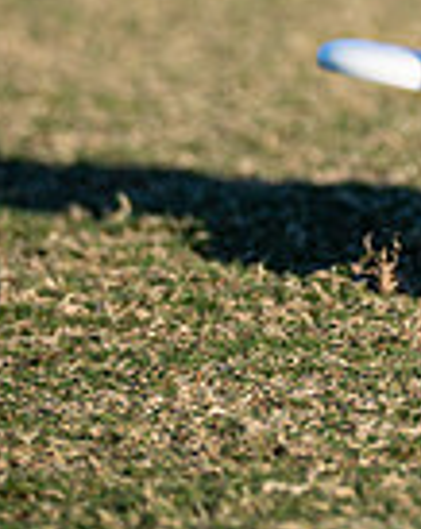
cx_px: 1169
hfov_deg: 1.3
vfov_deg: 1.6
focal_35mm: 1175
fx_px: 18362
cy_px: -332
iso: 100
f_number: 3.2
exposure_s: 1/1250
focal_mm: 210
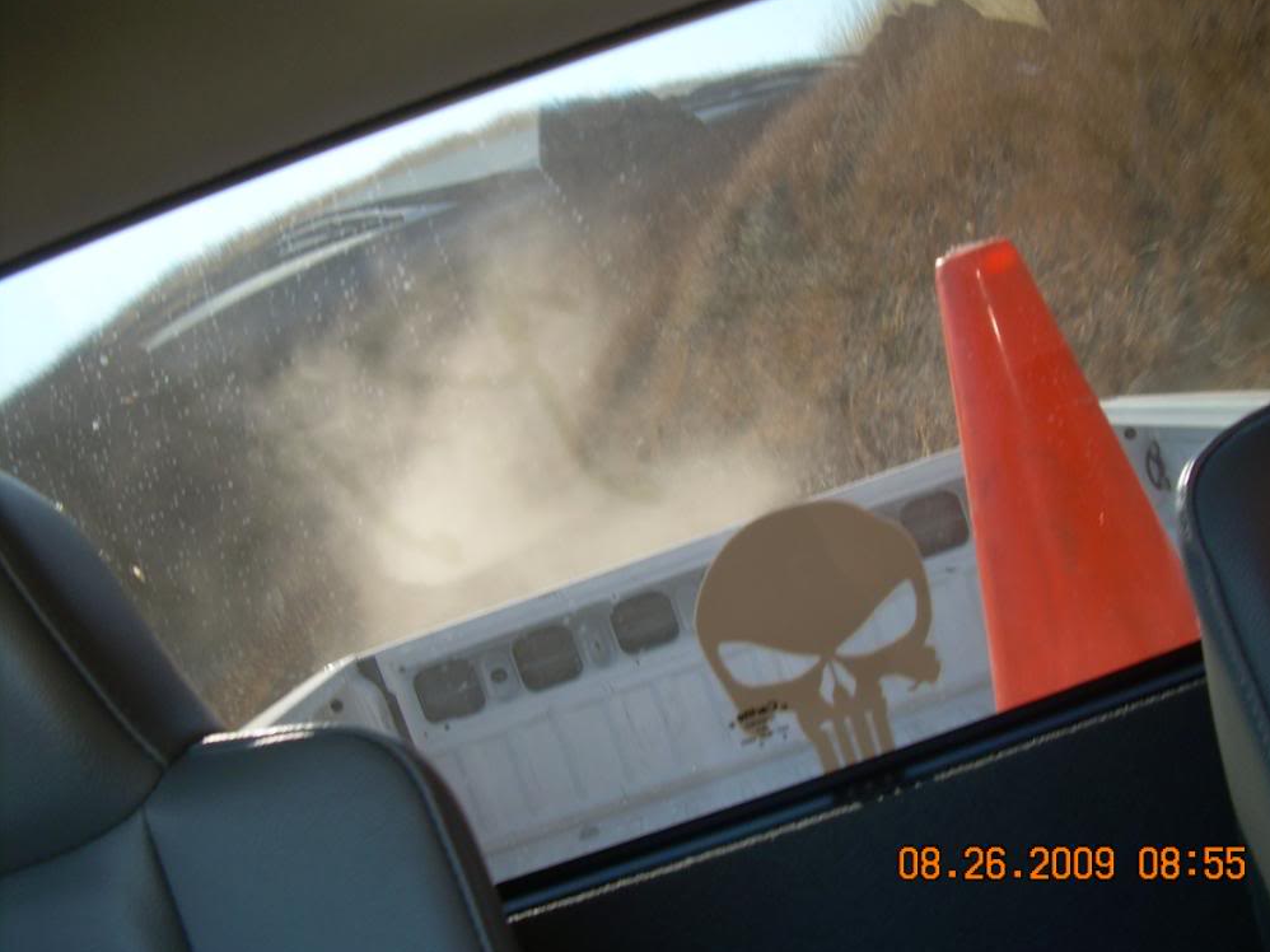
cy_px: 477
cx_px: 650
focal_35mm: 39
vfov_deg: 36.8
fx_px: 1430
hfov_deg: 47.9
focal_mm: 6.3
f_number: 2.8
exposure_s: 1/77.8
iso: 50
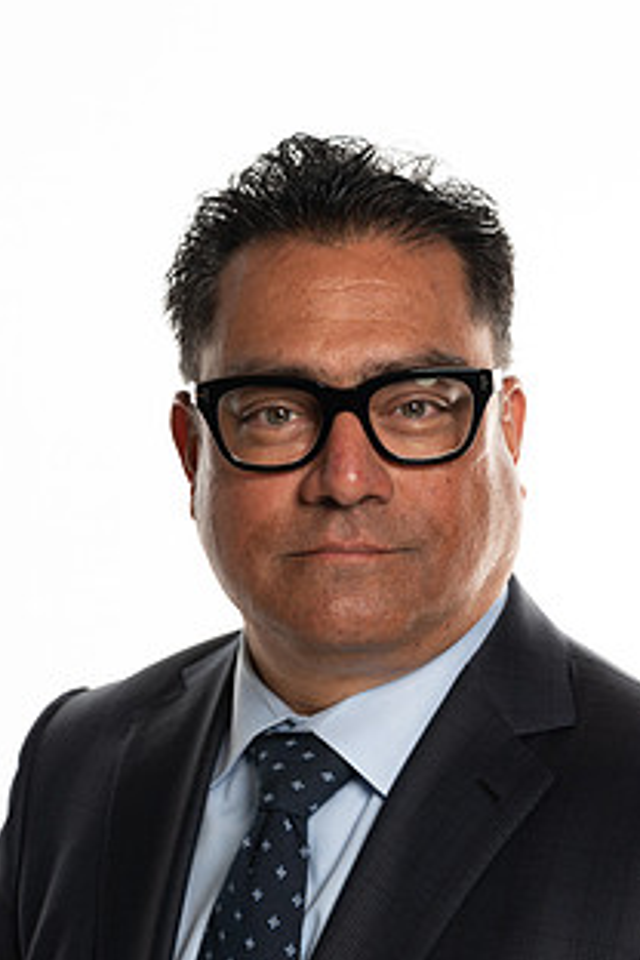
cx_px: 334
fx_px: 2266
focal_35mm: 85
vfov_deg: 23.8
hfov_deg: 16.1
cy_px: 671
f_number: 7.1
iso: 100
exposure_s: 1/80
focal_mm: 59
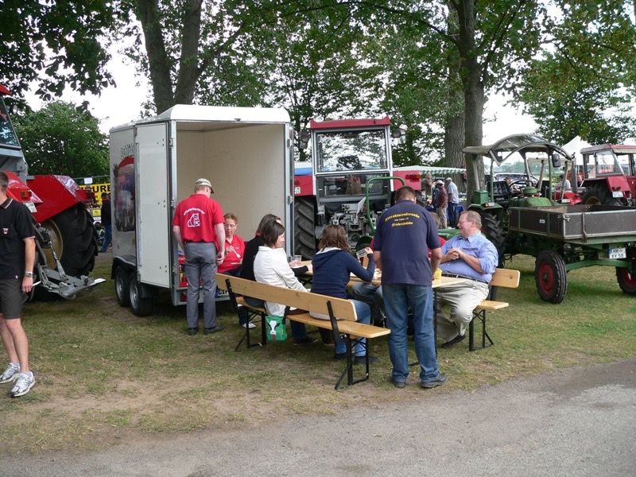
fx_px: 661
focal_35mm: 36
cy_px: 238
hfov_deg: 51.4
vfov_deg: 39.7
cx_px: 318
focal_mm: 6
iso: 80
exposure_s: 1/125
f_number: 3.3
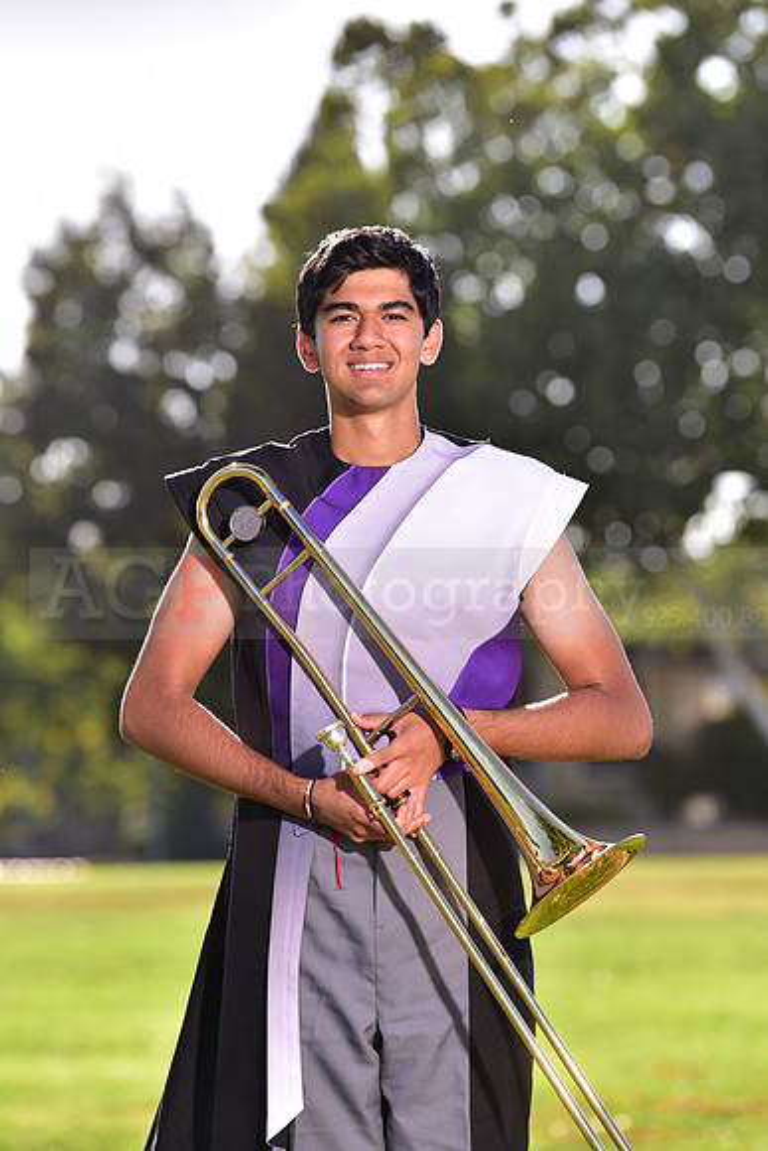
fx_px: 5276
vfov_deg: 12.4
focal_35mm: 165
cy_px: 576
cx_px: 384
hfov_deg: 8.3
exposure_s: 1/250
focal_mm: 165
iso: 80
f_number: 4.5
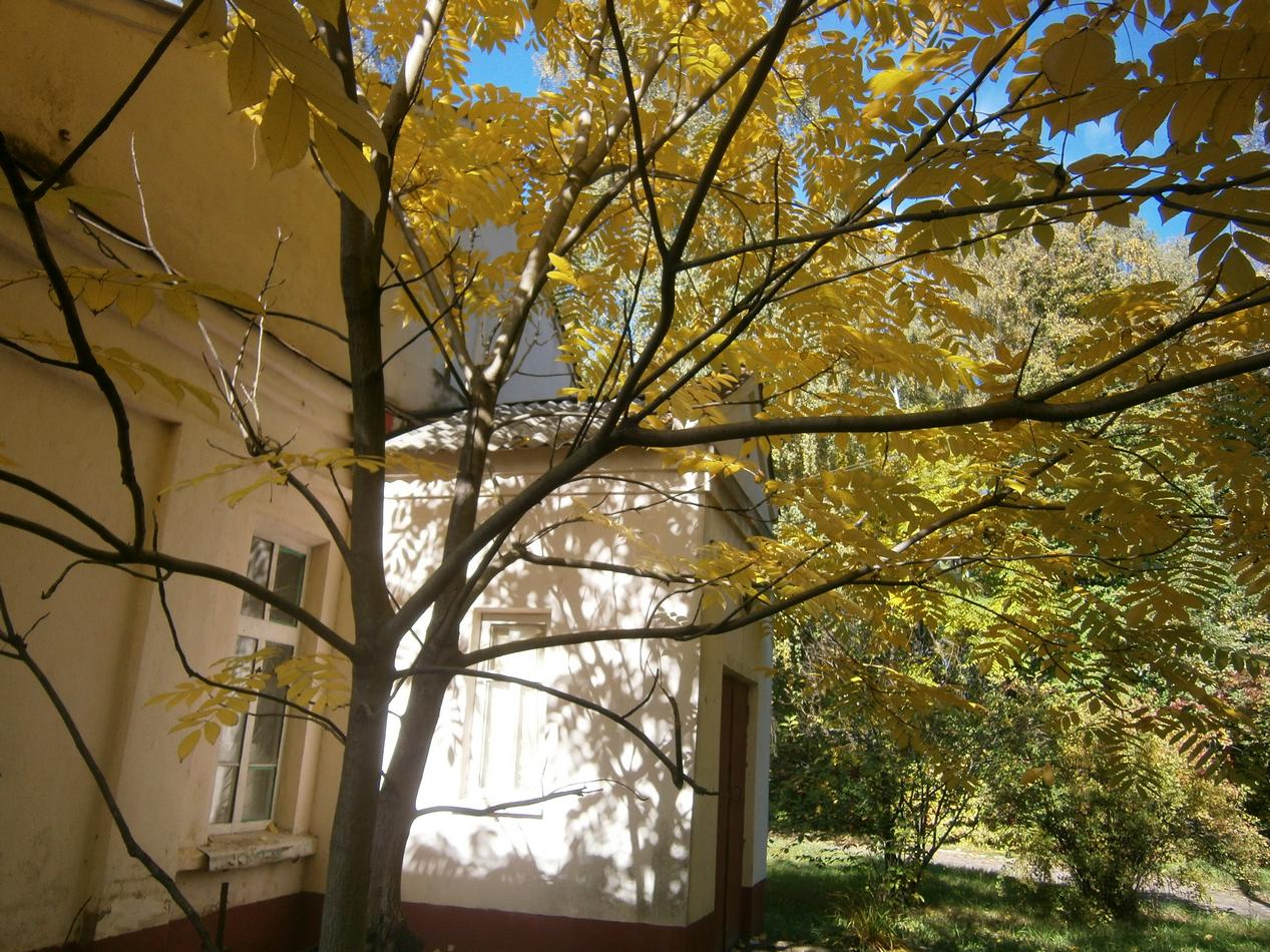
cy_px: 476
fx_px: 954
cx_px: 635
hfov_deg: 67.3
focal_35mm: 26
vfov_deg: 53.1
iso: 80
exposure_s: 1/320
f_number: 2.8
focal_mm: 4.7
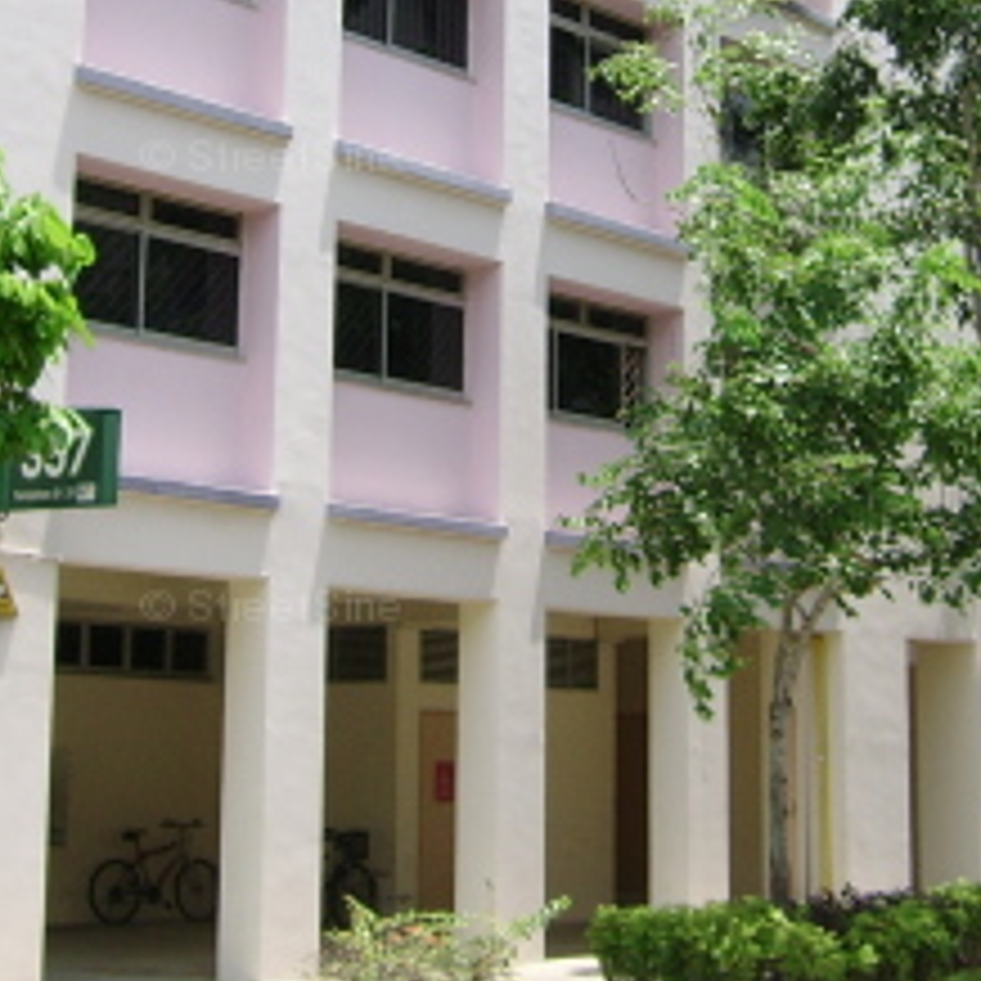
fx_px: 2501
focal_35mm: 78
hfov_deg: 22.2
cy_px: 162
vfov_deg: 21.8
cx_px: 477
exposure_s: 1/297
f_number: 5.8
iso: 50
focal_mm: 5.95
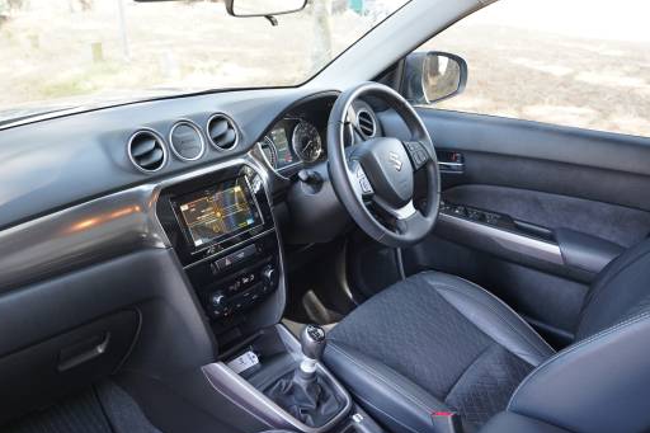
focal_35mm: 30
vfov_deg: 43.6
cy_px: 229
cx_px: 295
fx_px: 541
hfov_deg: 61.8
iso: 800
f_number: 4
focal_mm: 24
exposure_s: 1/60
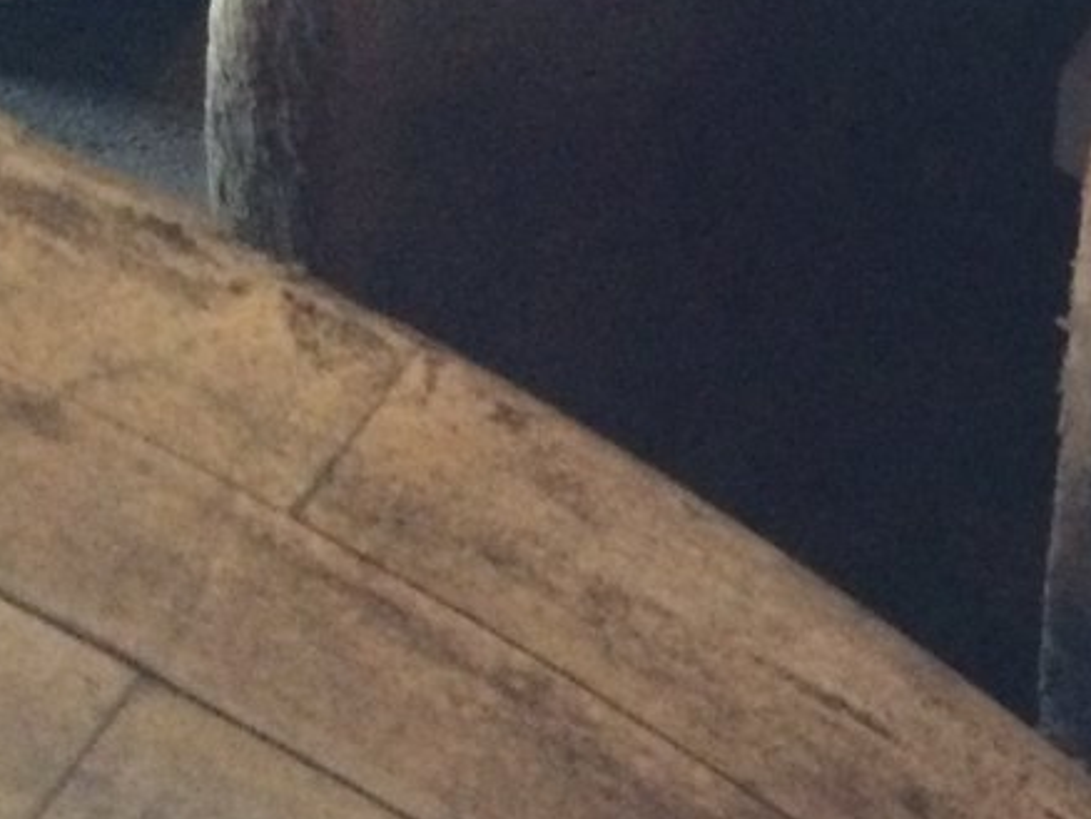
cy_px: 17
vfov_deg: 13.5
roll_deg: -8.8
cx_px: 1970
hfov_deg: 15.6
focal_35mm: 108
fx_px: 3406
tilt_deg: -40.6
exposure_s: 1/20
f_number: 2.2
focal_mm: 4.15
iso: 250
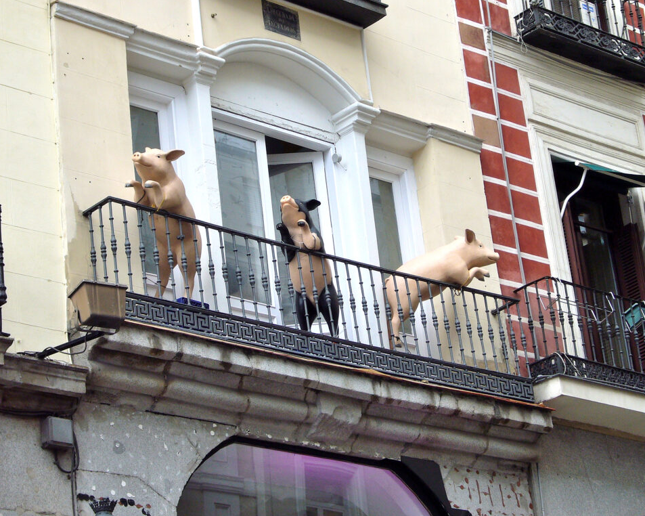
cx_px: 320
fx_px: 2042
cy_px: 257
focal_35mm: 107
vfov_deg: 14.4
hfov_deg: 17.9
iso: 80
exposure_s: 1/160
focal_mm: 16.8
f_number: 5.6
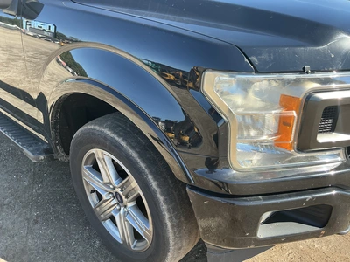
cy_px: 131
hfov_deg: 63.4
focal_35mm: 28
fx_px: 283
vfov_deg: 49.7
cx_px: 175
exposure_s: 1/283
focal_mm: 3
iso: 25
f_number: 1.8
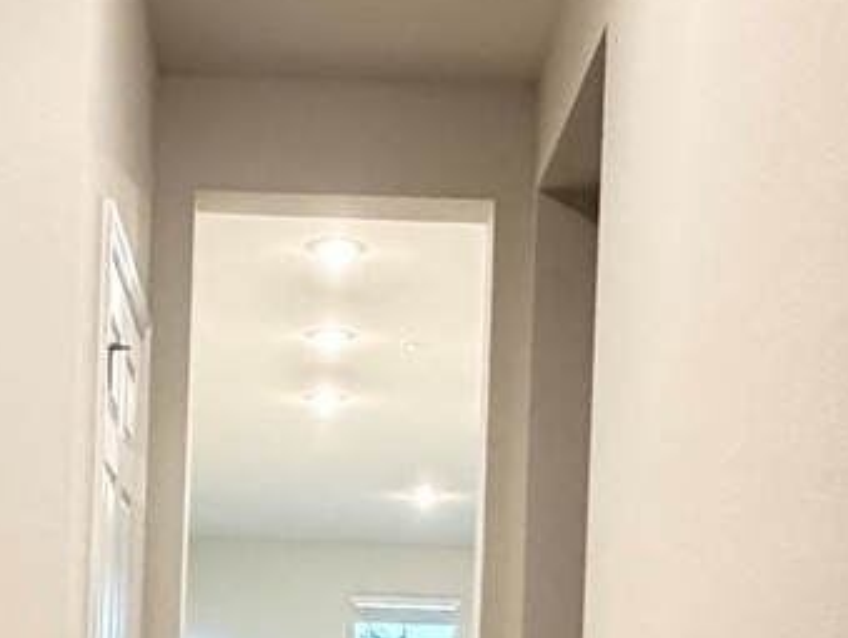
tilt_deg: -0.4
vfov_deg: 20.8
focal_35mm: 66
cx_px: 300
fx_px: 1619
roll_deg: -1.2
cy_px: 763
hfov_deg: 29.2
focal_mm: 2.22
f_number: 2.2
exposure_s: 1/60
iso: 640
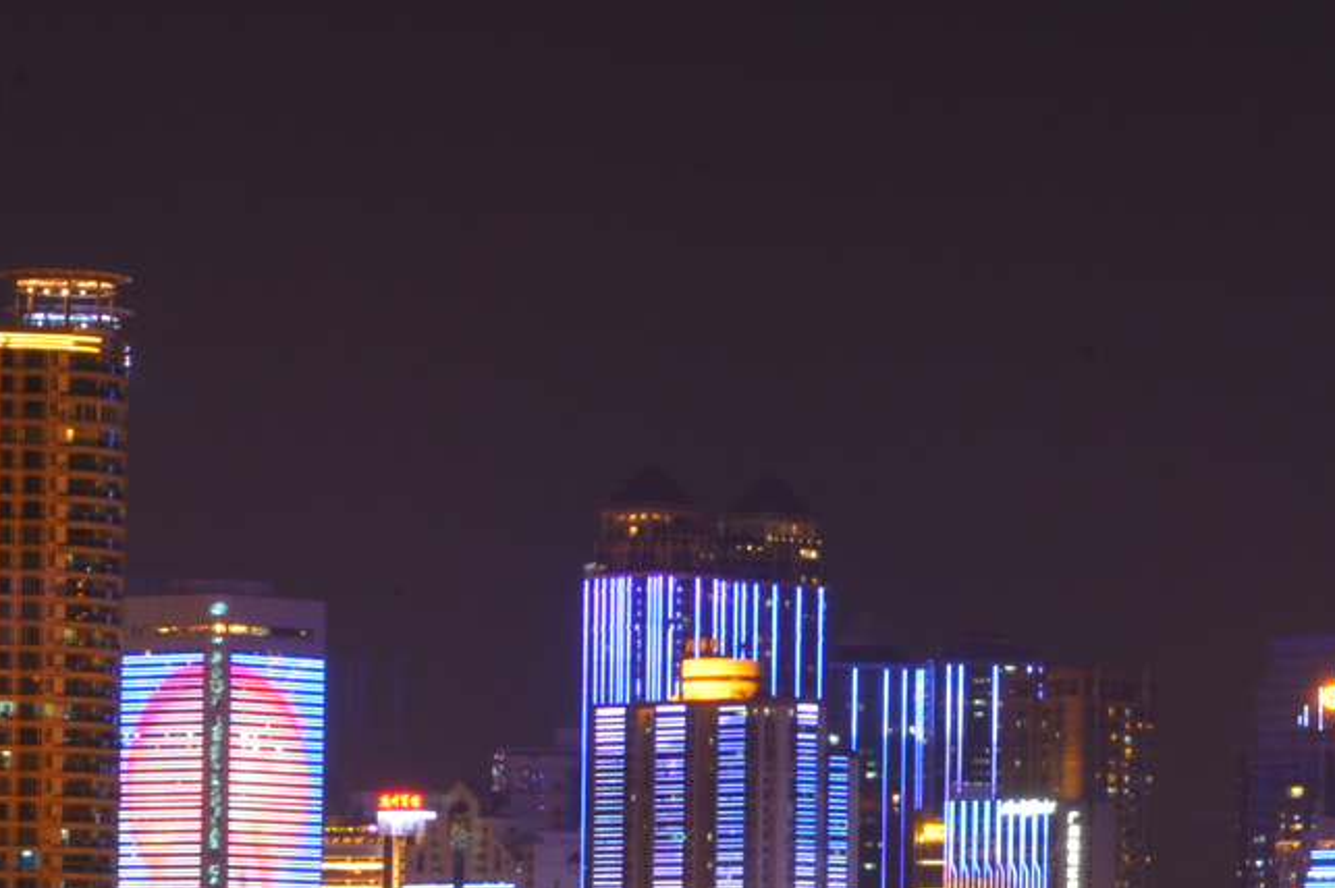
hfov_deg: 9.1
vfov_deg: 6.1
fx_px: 8265
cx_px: 1723
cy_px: 1032
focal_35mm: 223
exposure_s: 30
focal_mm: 70
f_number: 22
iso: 100
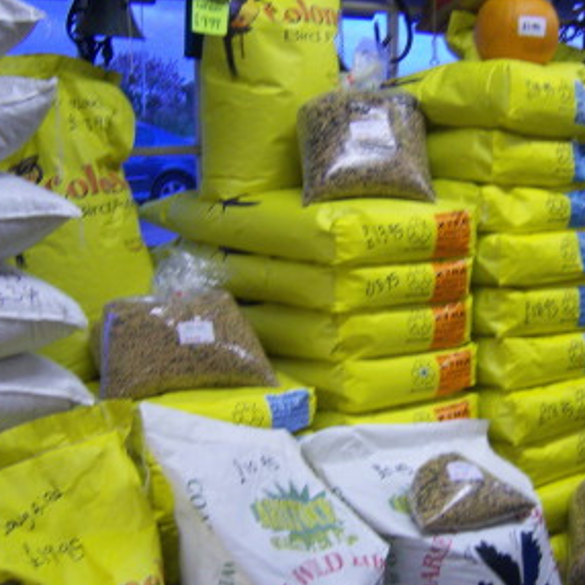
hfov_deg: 29.8
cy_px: 354
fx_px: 1090
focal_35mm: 57
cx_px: 395
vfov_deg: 30.0
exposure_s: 1/40
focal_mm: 7.5
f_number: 2.8
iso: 160
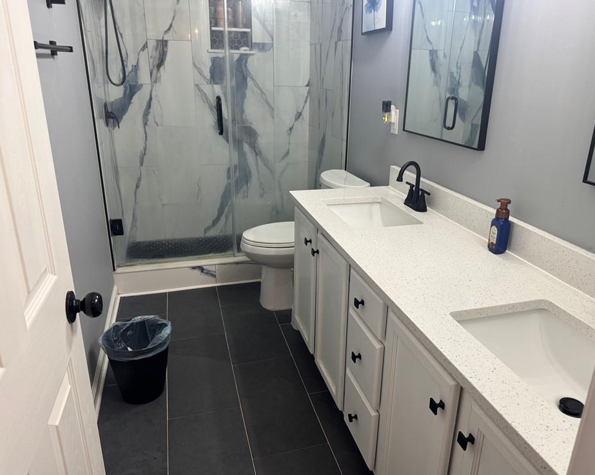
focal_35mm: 26
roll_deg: -1.7
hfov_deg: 65.9
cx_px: 323
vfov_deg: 54.9
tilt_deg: -21.4
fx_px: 458
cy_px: 239
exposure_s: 1/120
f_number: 1.78
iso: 160
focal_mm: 6.76
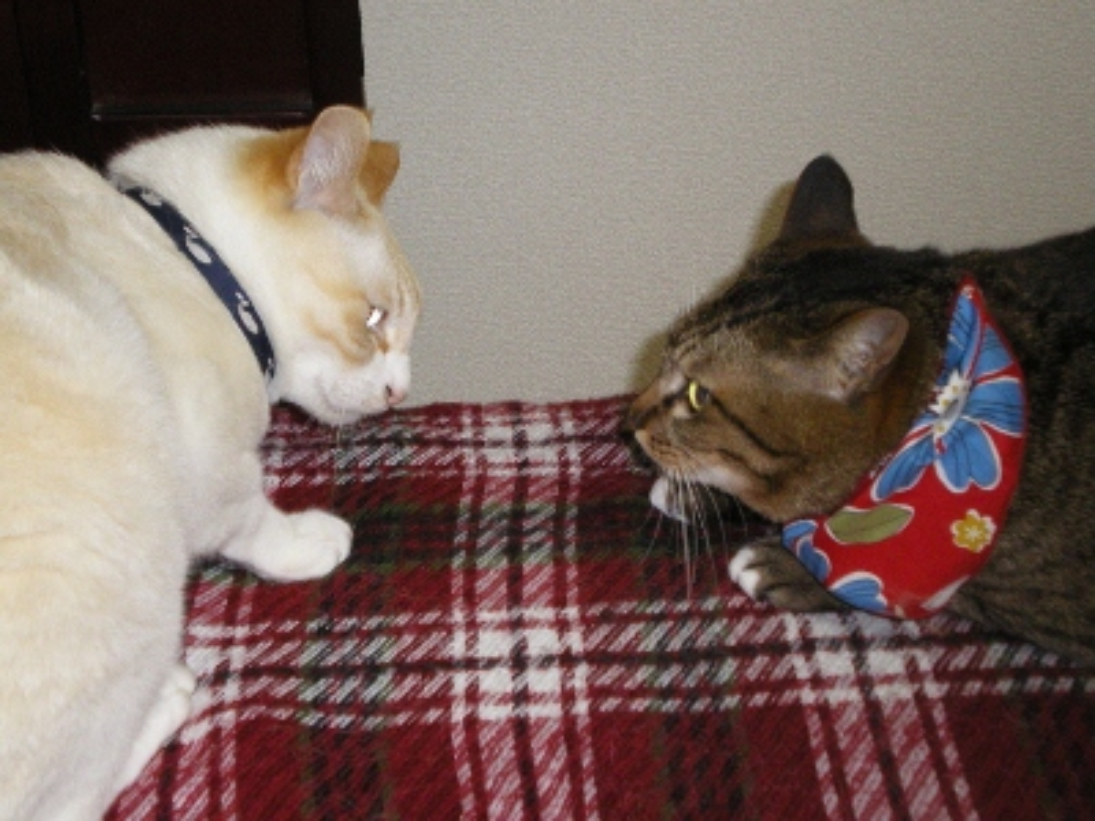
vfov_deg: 21.6
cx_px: 548
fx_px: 2151
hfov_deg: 28.6
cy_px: 410
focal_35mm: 68
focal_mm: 11.3
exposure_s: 1/60
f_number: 4.4
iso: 400
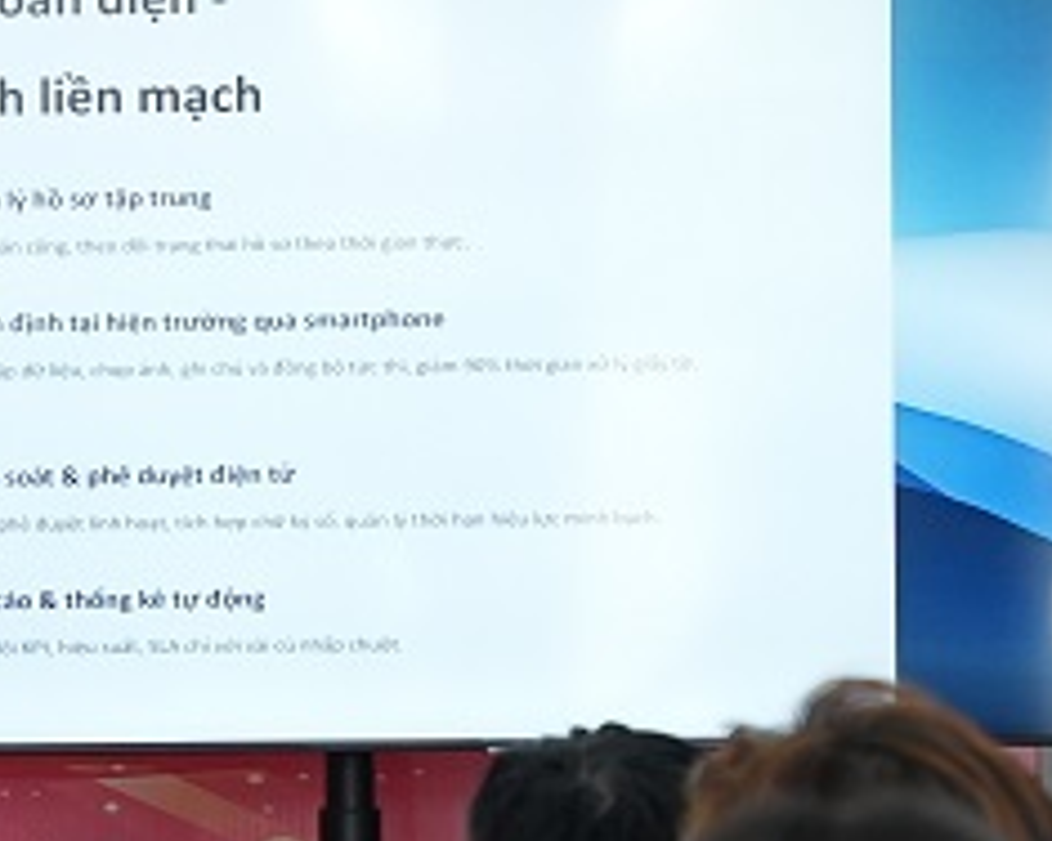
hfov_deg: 5.7
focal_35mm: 335
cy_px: 492
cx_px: -730
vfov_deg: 4.6
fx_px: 10430
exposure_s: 1/160
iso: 1250
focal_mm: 70
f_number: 4
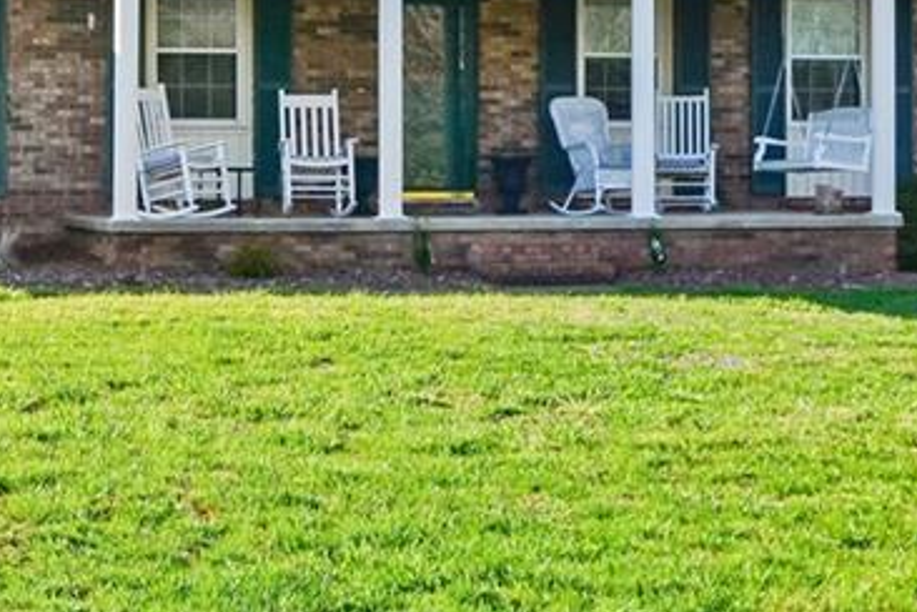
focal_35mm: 84
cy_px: -55
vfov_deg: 15.8
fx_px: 2139
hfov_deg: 23.6
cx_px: 110
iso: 360
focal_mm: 20
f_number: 11
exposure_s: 1/500
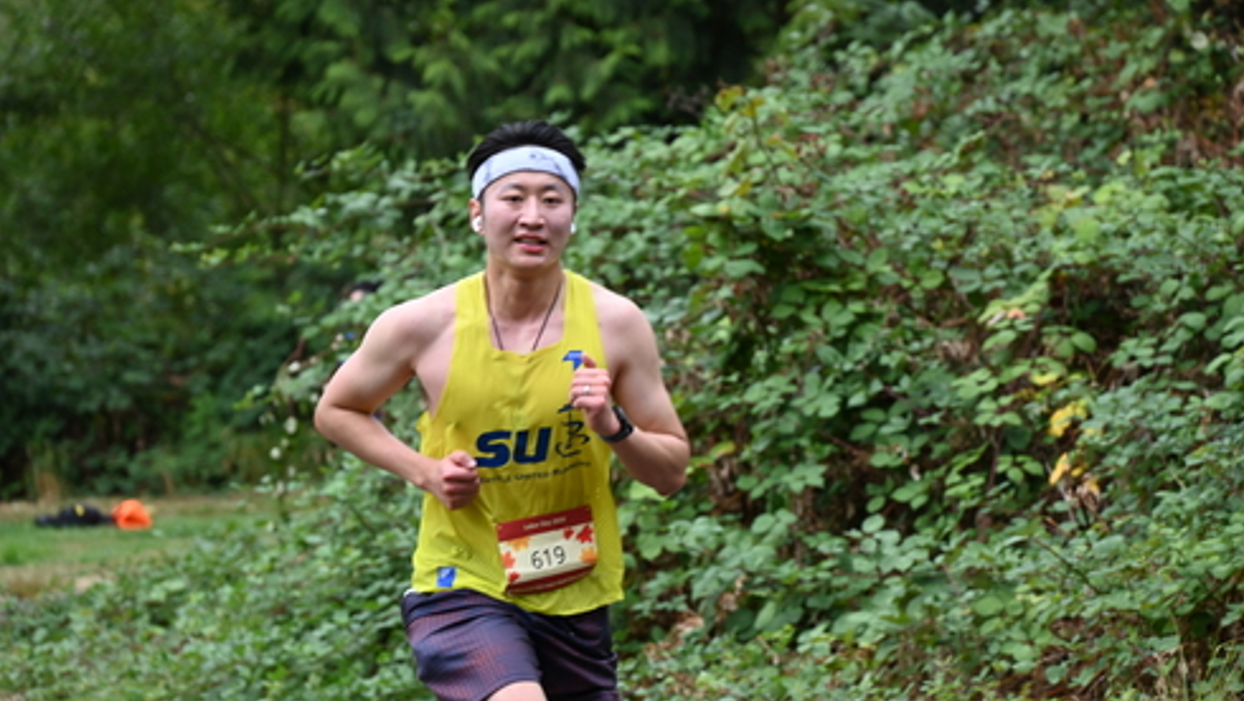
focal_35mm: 235
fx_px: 7754
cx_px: 612
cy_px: 334
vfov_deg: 5.2
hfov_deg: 9.2
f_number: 6.3
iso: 560
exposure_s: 1/250
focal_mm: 200
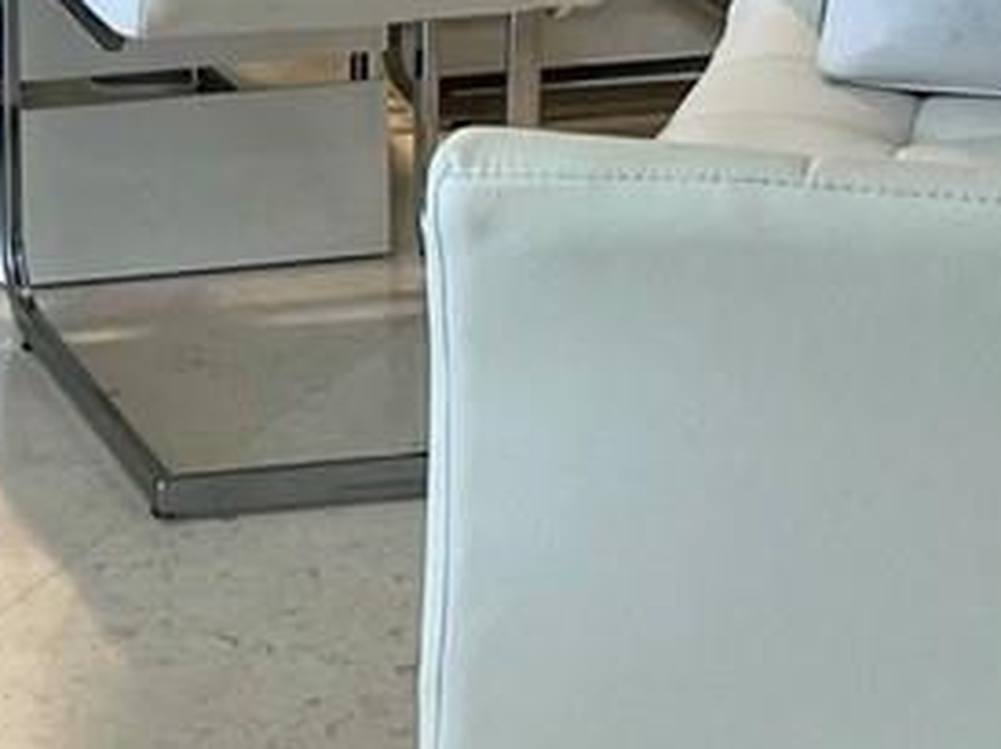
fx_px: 4392
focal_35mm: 152
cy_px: -124
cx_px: -464
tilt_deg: -13.2
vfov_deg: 9.6
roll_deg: +2.7
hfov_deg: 12.4
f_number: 1.6
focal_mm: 4.2
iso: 80
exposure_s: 1/60
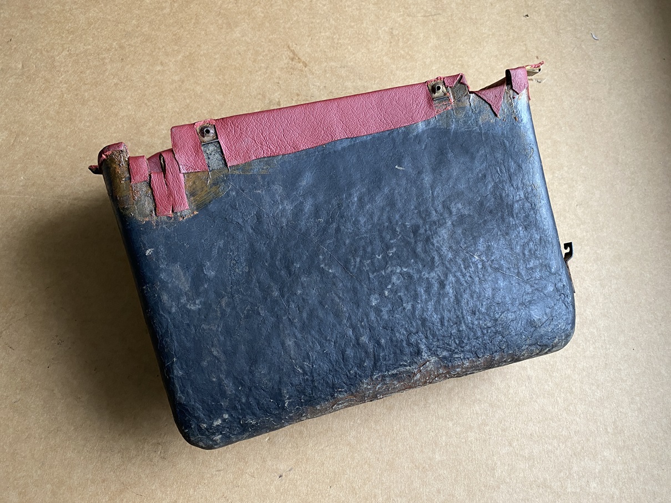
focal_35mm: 26
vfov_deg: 53.1
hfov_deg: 67.3
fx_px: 504
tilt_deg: -65.8
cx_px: 336
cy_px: 252
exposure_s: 1/60
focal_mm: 4.25
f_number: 1.8
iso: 160
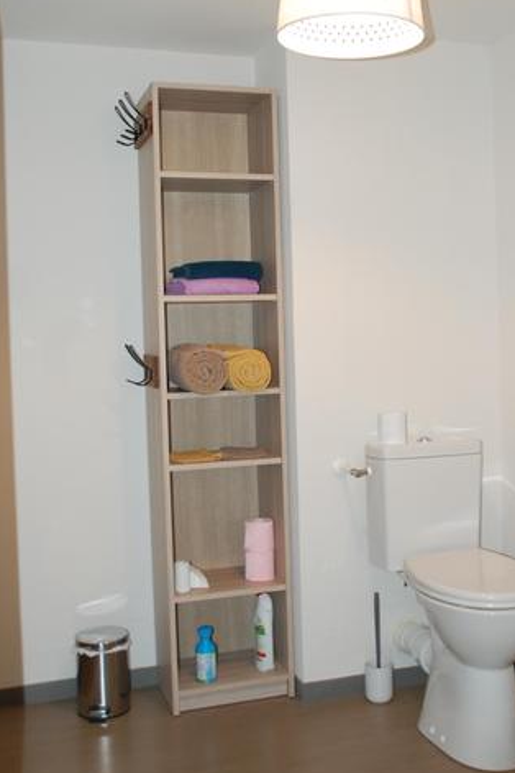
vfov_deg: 46.4
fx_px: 901
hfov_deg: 31.8
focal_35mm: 42
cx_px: 298
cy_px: 369
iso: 400
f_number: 3.5
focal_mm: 22
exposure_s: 1/60
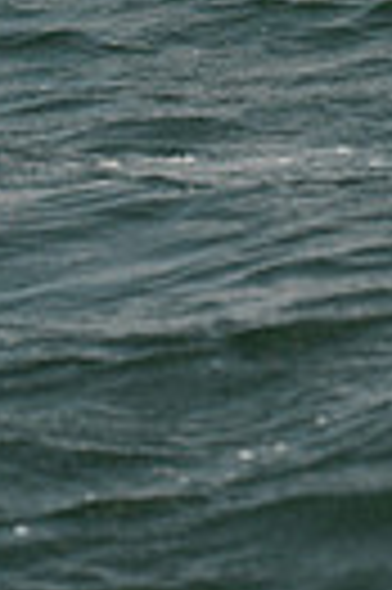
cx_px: 268
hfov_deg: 2.9
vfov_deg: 4.4
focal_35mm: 466
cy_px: -482
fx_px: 7631
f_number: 6.3
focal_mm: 105
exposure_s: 1/640
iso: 250
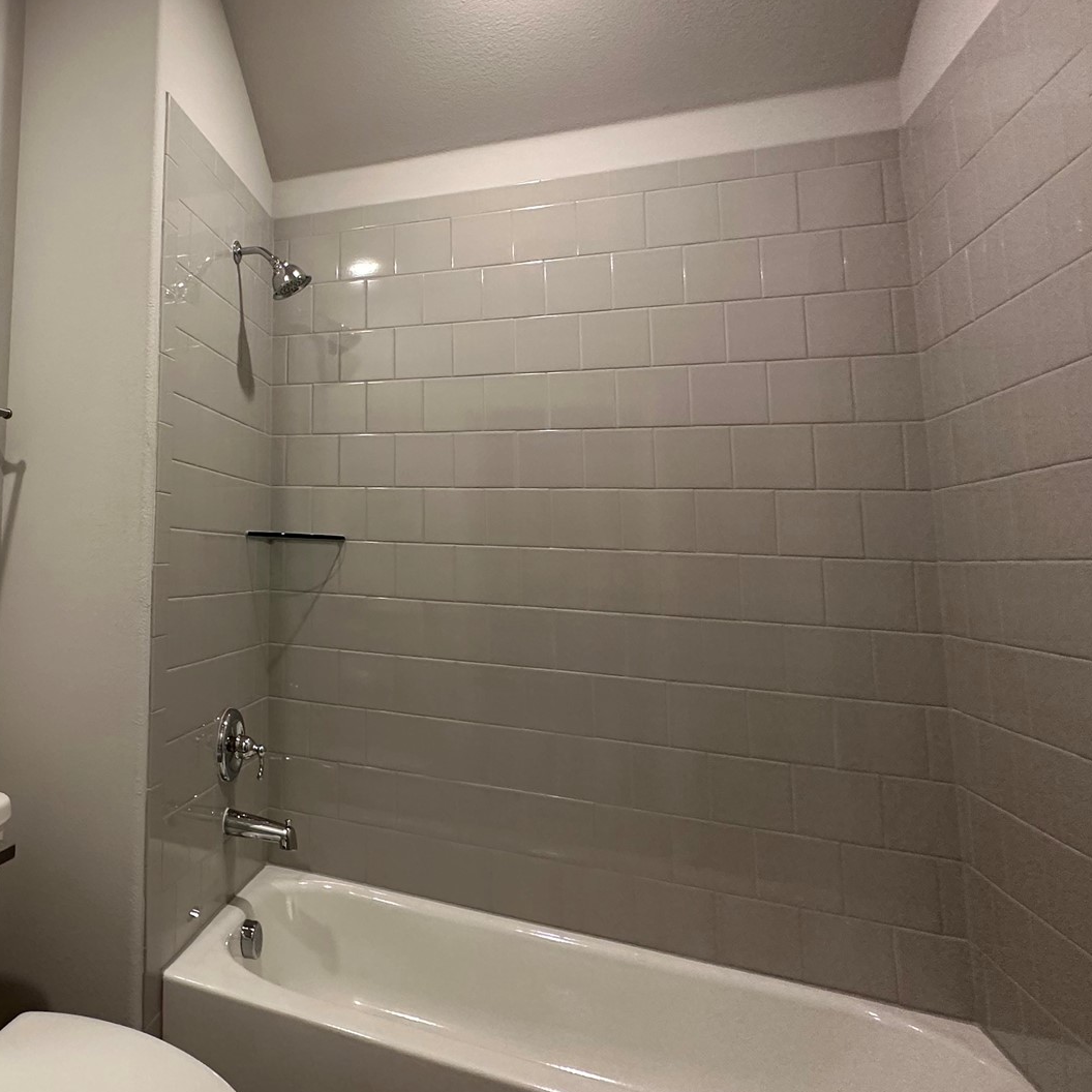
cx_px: 87
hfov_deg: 55.4
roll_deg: -2.0
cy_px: 437
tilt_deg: +6.9
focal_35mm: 24
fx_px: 857
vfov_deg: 64.4
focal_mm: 2.22
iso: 250
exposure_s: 1/120
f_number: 2.2
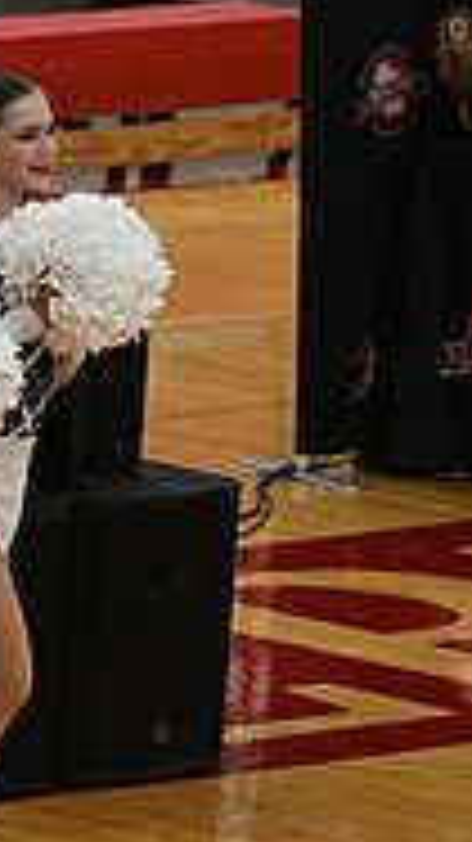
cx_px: -814
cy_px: 389
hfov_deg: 2.2
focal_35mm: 552
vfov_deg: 3.9
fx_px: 12299
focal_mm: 170
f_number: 4
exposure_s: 1/400
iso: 4000
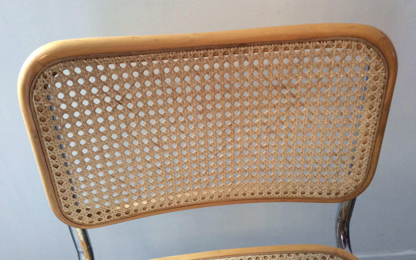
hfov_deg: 56.7
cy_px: 129
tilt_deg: -38.2
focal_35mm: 34
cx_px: 208
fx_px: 385
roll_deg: +2.1
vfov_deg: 37.3
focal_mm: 3.3
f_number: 2.4
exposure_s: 1/25
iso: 100
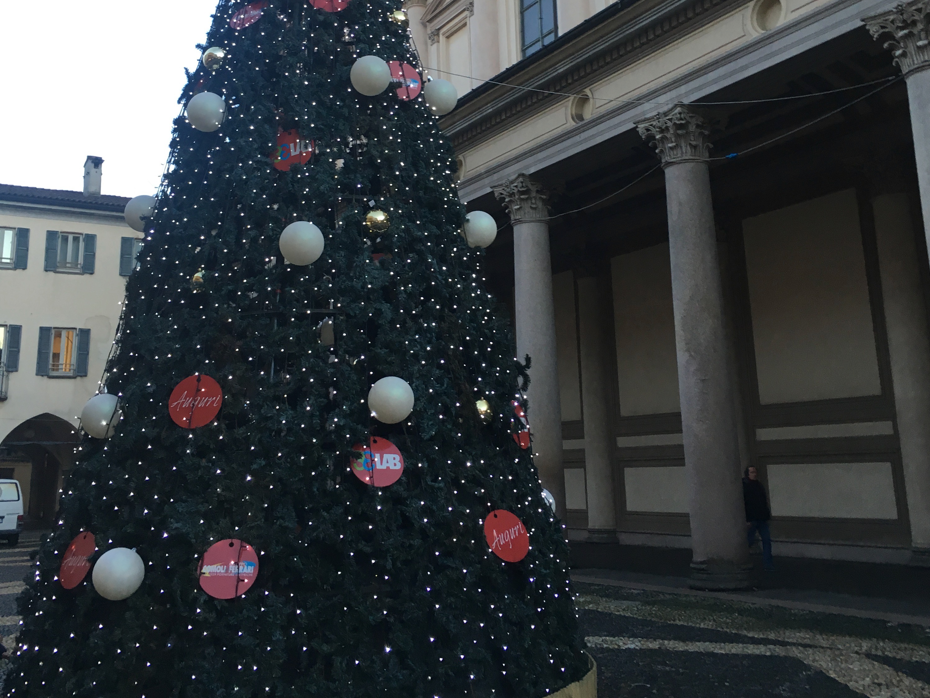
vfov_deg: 36.2
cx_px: 464
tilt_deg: +14.8
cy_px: 196
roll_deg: +2.3
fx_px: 1048
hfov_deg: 47.9
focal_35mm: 39
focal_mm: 4.15
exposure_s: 1/33
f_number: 2.2
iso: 64
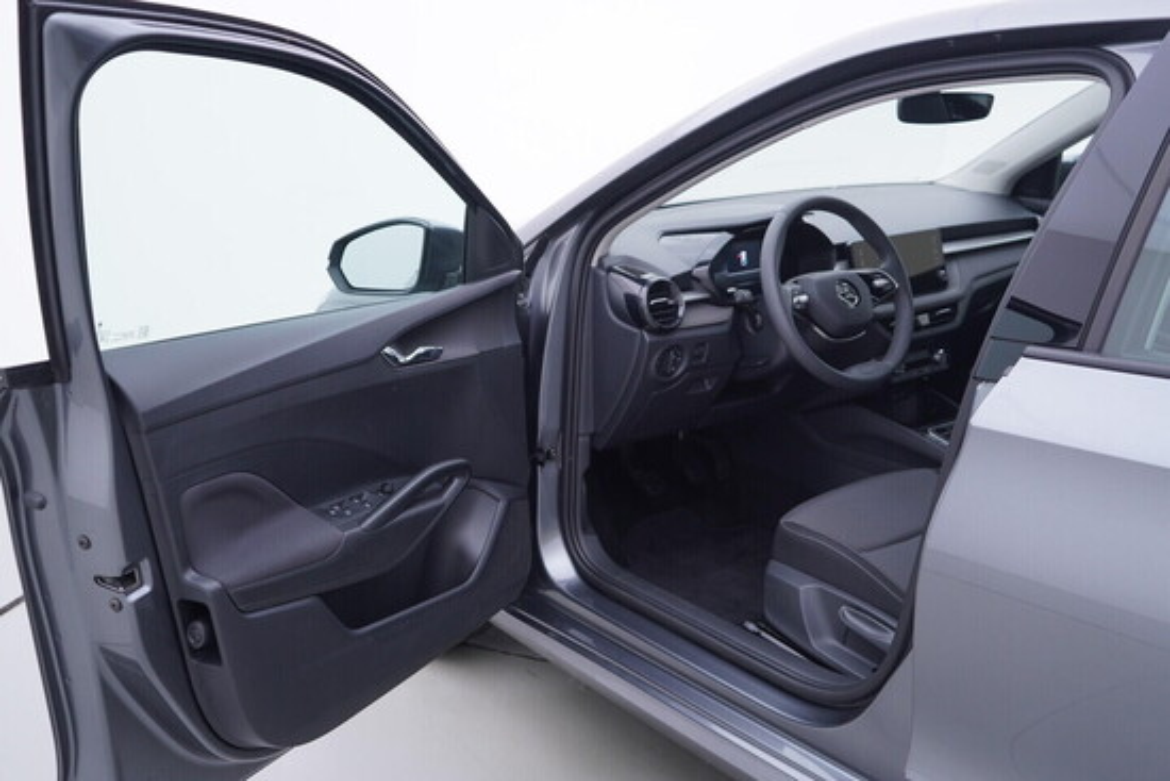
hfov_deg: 53.1
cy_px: 390
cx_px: 585
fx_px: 1170
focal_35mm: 36
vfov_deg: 36.9
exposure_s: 1/50
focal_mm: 24
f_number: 3.2
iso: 125
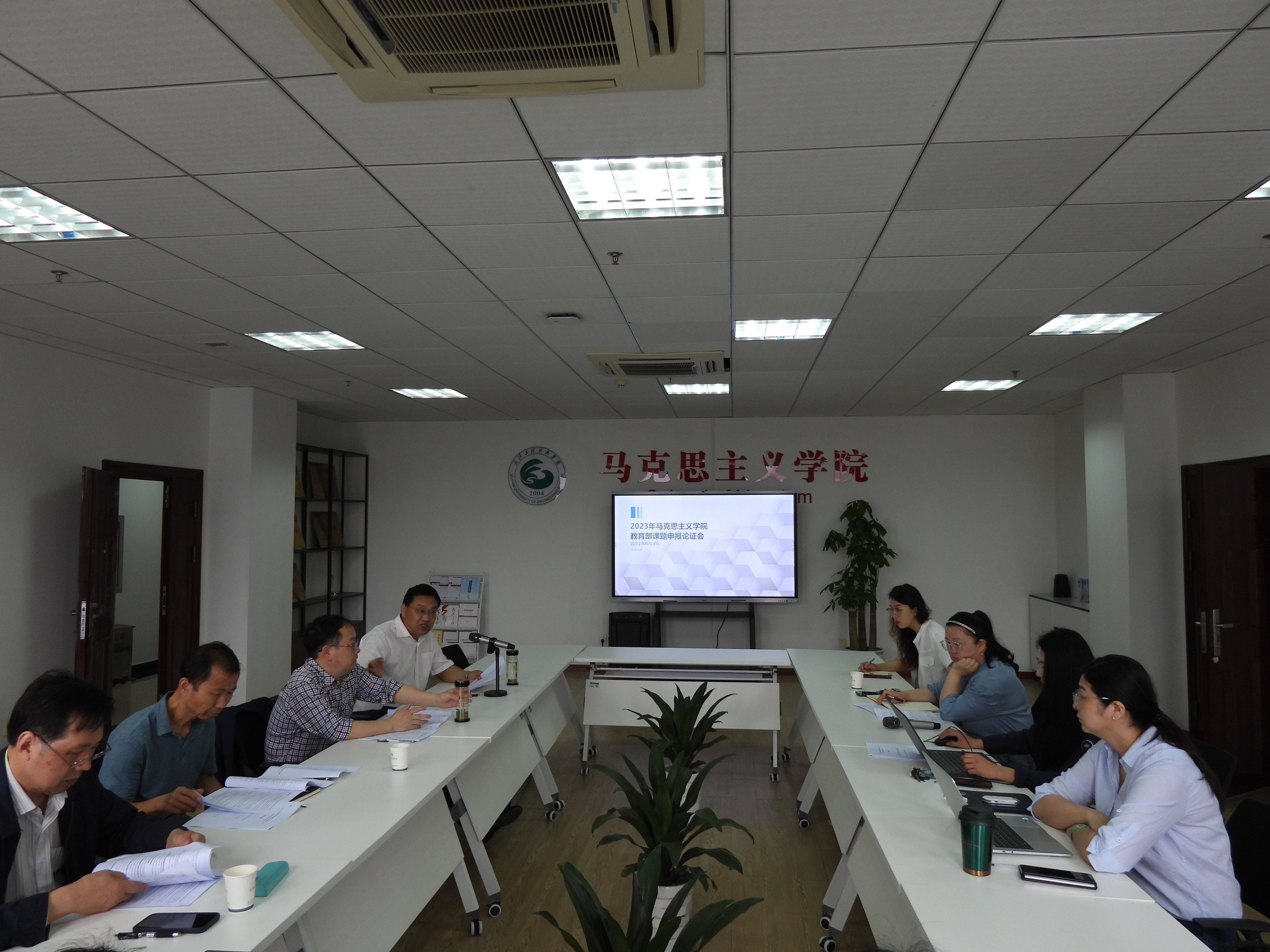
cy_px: 476
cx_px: 635
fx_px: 881
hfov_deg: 71.6
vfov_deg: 56.8
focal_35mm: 24
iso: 100
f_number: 2.8
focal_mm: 4.3
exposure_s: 1/50
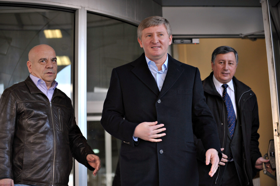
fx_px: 544
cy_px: 93
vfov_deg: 19.4
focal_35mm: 70
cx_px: 140
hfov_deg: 28.9
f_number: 2.8
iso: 800
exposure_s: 1/500
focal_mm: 70
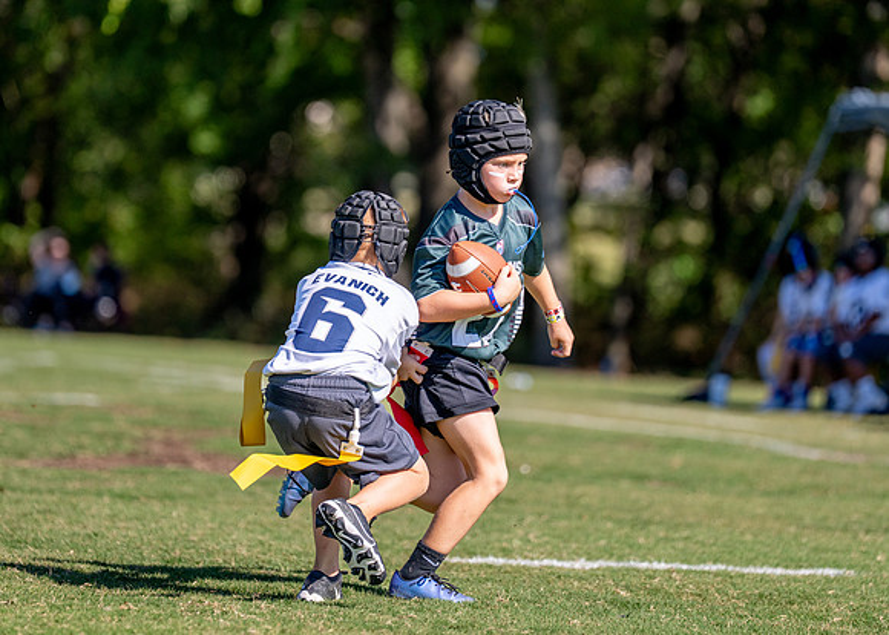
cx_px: 390
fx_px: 5795
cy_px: 241
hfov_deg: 8.8
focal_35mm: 230
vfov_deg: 6.3
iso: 250
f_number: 2.8
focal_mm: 170
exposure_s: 1/5000
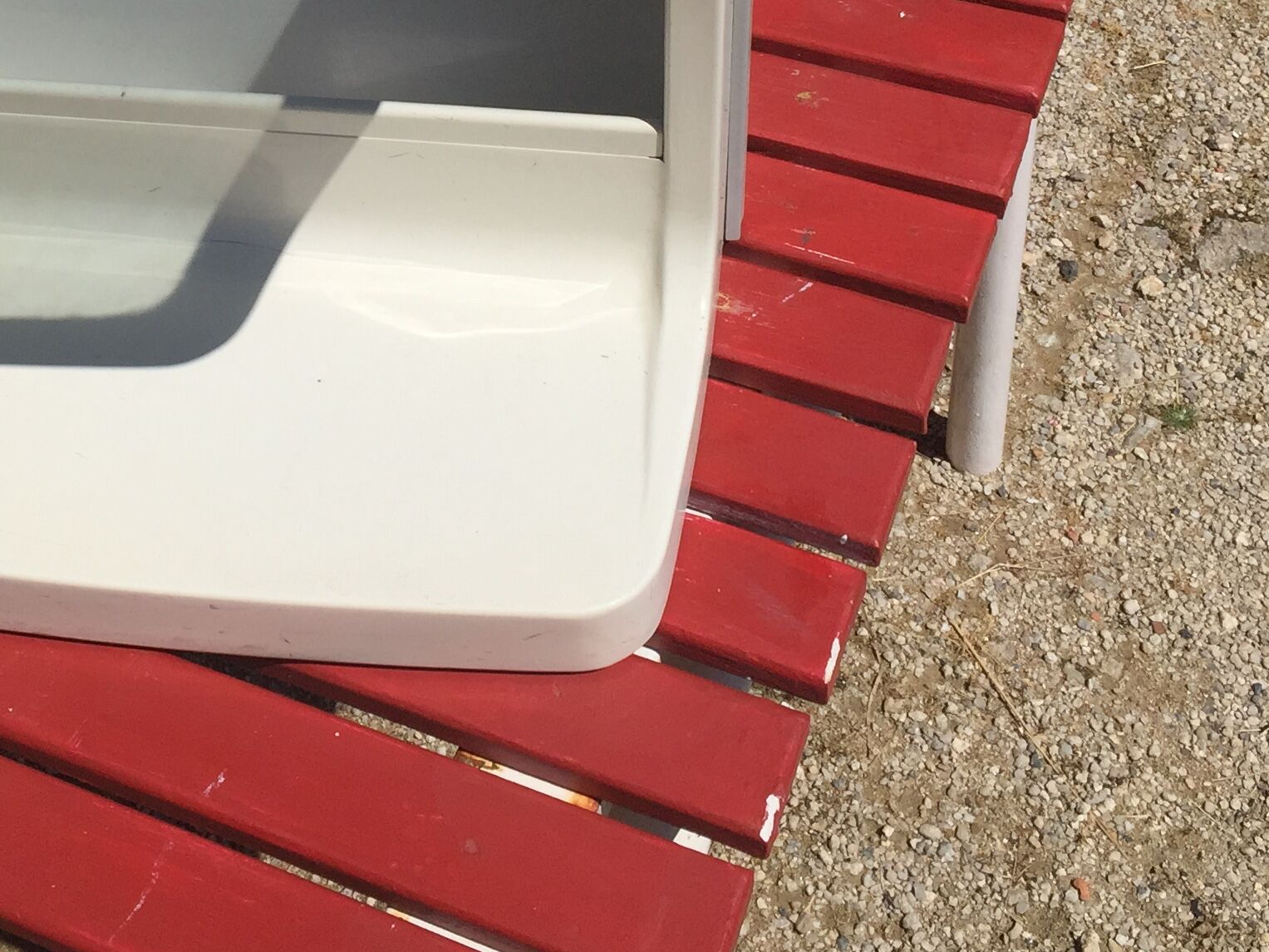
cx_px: 253
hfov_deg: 30.4
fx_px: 2273
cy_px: -7
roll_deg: +8.7
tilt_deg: -44.6
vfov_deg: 22.7
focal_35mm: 62
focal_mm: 4.15
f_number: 2.2
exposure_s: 1/6623
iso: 32
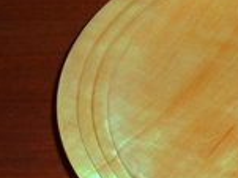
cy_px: 145
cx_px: 322
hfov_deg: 15.0
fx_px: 859
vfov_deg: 11.8
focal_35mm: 125
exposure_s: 1/30
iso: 100
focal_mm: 6.9
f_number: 3.7
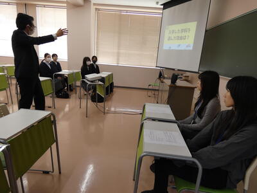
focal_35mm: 20
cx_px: 128
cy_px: 96
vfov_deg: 66.0
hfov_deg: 81.7
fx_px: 148
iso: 80
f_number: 2.8
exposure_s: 1/80
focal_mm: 3.6
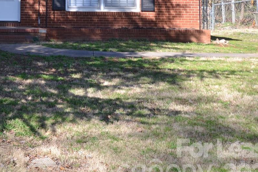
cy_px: -23
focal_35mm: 78
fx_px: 559
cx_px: -33
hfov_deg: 24.1
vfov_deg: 16.9
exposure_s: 1/125
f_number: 5.6
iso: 100
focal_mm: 20
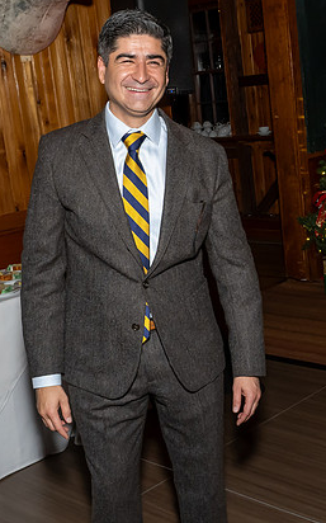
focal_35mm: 52
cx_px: 225
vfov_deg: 38.8
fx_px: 740
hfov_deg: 24.7
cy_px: 227
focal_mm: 17
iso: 1000
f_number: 8
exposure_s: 1/250
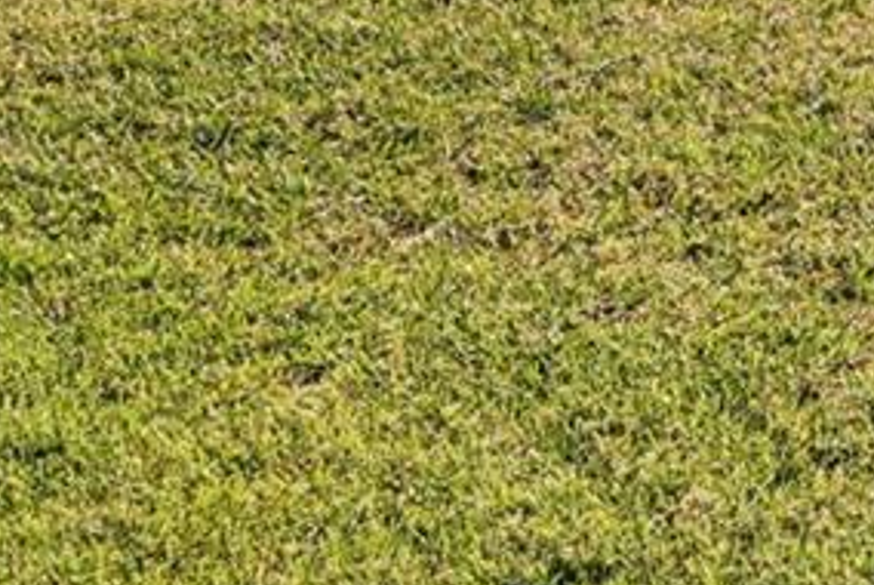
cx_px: 1782
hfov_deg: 16.6
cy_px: -610
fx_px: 2187
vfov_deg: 13.1
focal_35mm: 90
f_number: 8
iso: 400
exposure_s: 1/640
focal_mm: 16
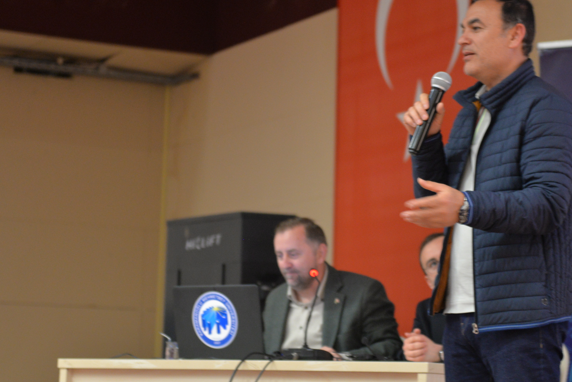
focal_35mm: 115
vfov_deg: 11.9
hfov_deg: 17.8
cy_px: 169
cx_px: 343
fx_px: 1827
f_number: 2.8
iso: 1600
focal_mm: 70
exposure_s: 1/20
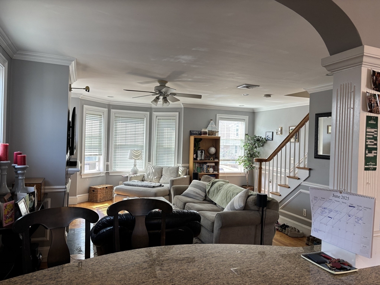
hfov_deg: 67.3
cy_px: 142
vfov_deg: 53.1
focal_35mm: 26
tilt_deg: -0.6
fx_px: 285
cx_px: 190
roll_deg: -2.2
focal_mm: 5.96
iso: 80
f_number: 1.6
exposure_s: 1/120
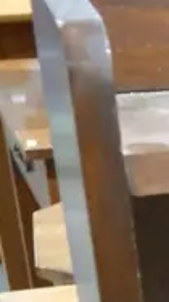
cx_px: 582
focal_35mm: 191
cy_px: 673
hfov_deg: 5.7
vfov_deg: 10.1
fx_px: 1524
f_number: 3.6
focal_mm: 16
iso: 2500
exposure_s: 1/60
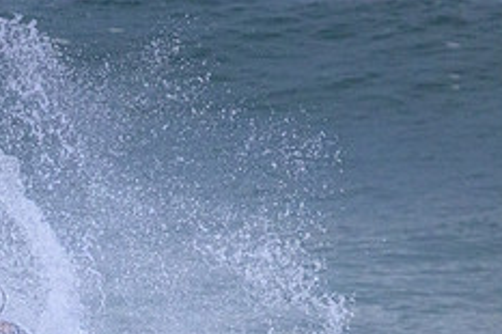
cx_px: -88
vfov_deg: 0.7
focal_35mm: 1993
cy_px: 415
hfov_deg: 1.0
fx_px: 27771
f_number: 11
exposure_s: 1/2000
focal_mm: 800
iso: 6400
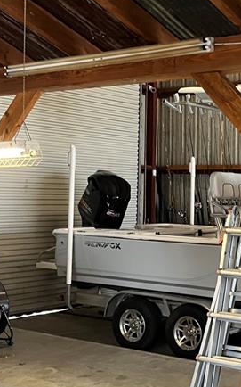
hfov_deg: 19.5
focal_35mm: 65
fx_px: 684
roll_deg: +1.6
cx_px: 229
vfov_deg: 31.5
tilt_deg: -1.7
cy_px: 208
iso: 250
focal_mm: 5.1
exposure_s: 1/60
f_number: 1.6
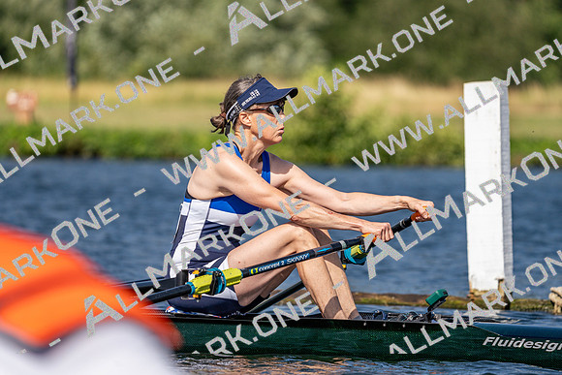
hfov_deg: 5.5
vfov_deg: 3.7
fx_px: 5840
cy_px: 188
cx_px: 281
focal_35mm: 374
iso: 160
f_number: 6.3
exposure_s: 1/1600
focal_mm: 374
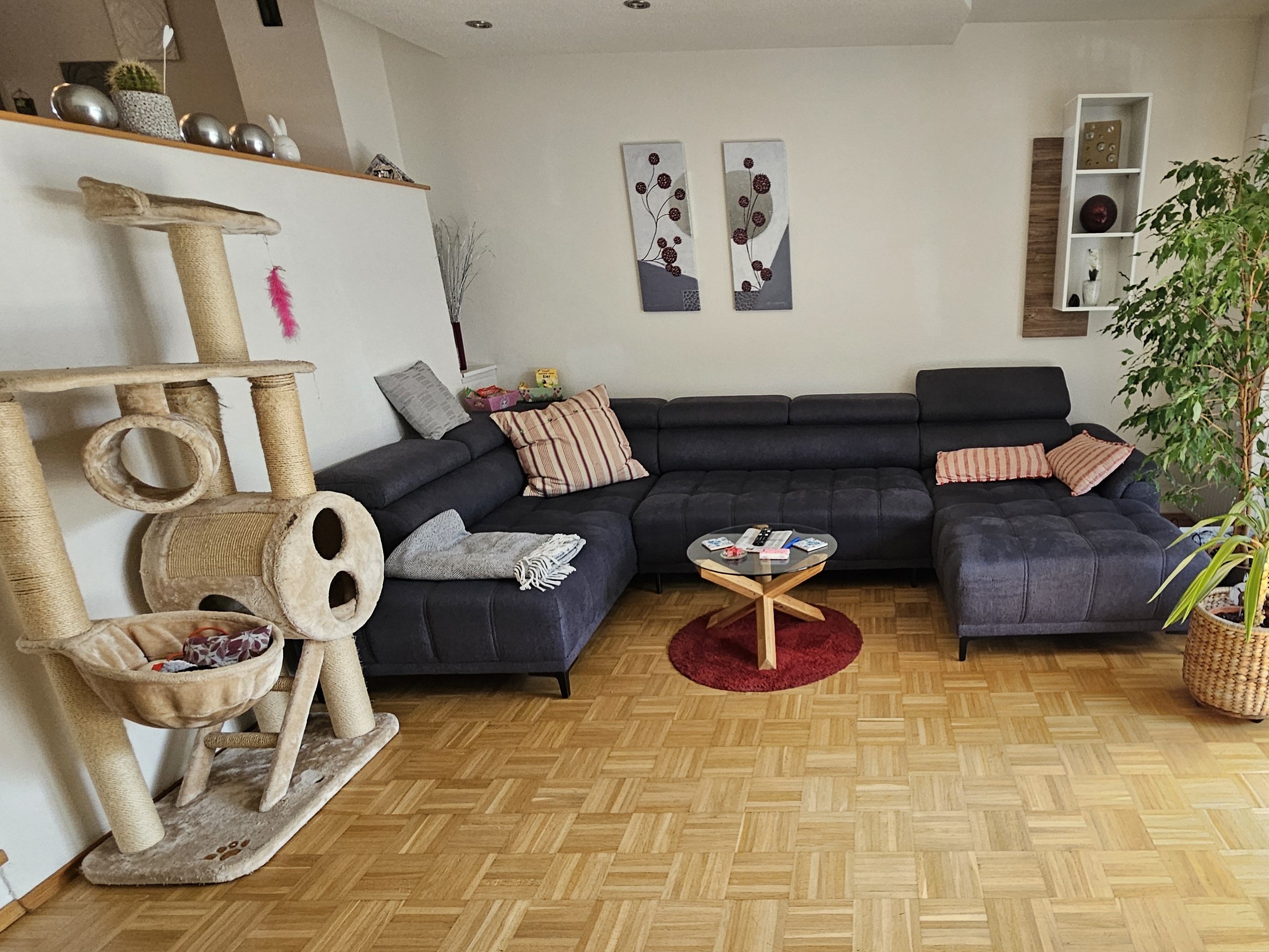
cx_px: 851
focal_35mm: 19
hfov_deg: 81.7
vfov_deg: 68.4
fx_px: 697
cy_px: 539
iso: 160
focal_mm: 2.2
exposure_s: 1/71
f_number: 2.2
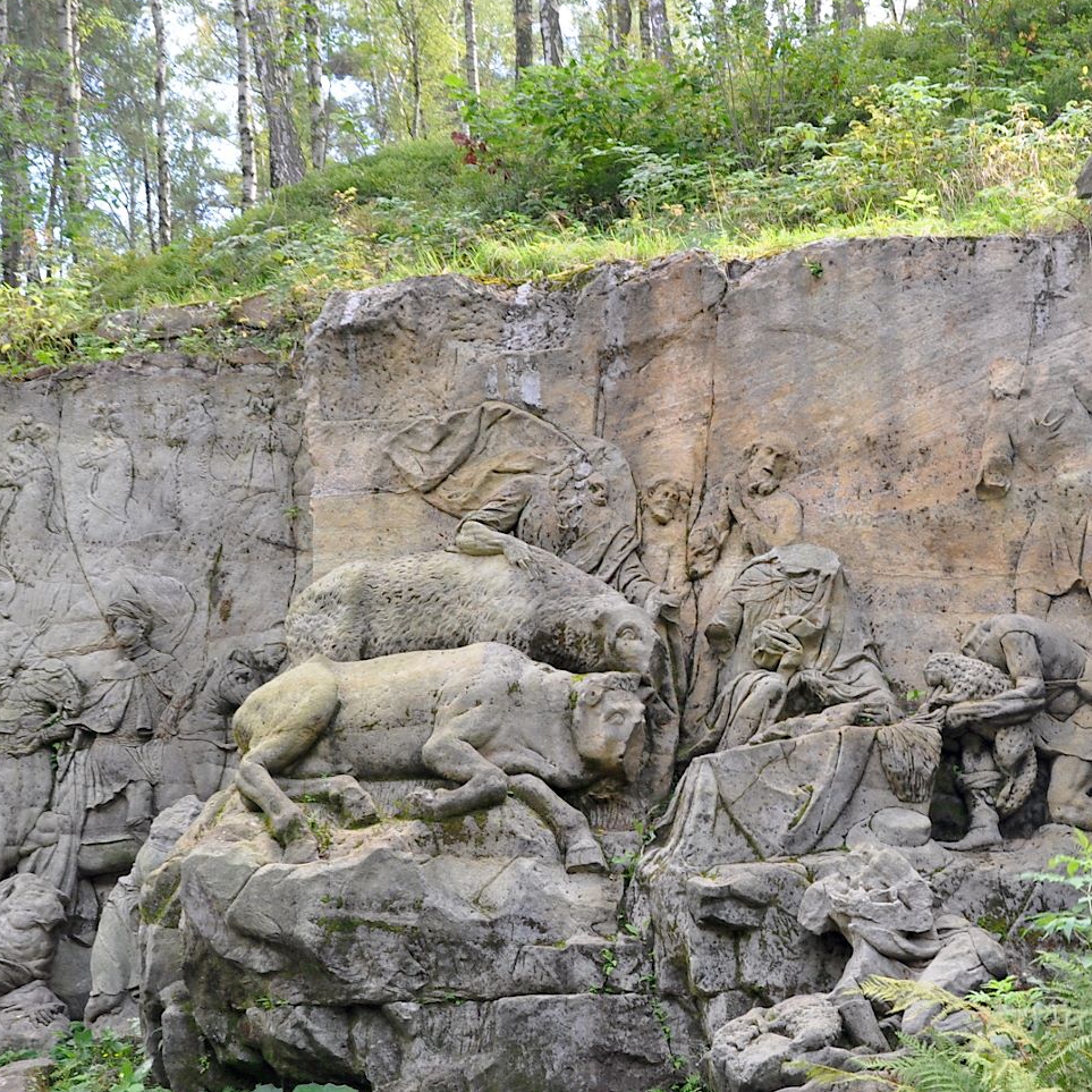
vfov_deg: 26.1
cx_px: 788
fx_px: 2356
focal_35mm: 66
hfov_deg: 25.9
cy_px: 615
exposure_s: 1/40
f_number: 6.3
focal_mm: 26
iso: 500
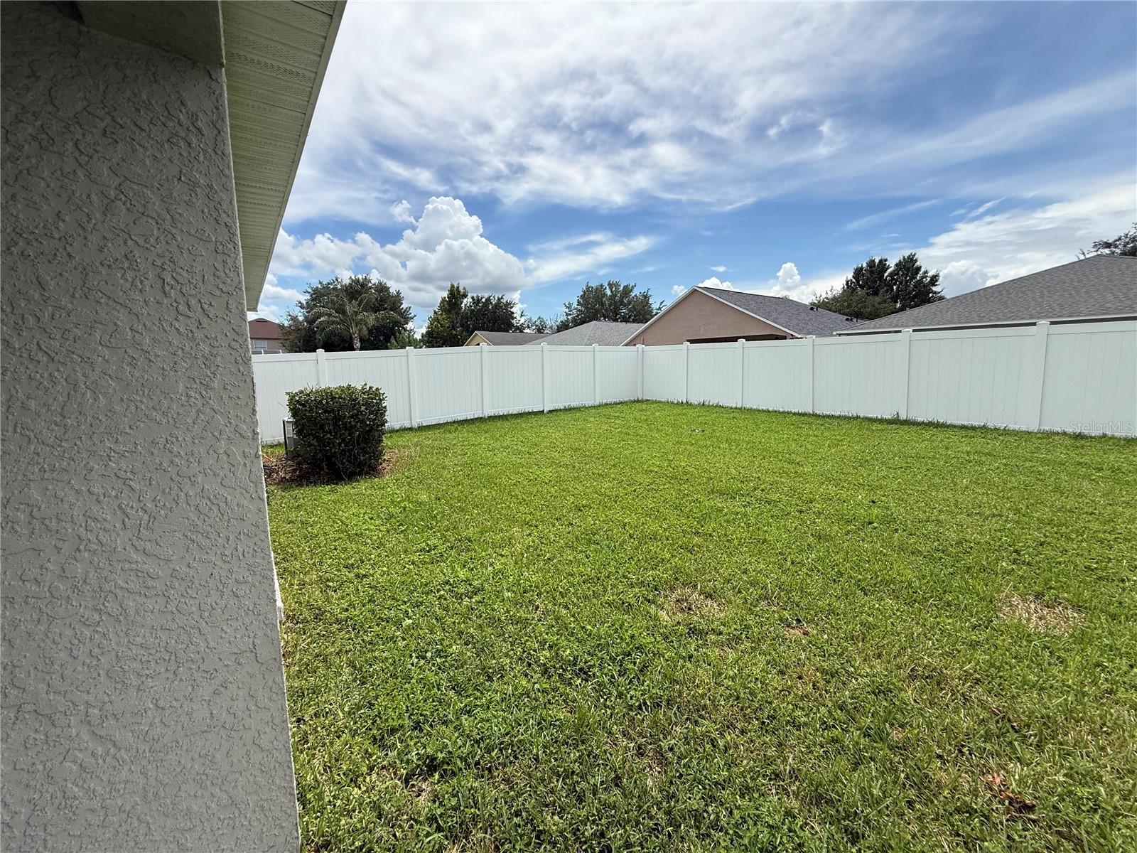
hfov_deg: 102.1
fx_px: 460
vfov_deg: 85.7
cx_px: 568
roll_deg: +2.2
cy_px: 426
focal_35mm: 14
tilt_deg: -8.2
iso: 50
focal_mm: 2.22
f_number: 2.2
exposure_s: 1/2237
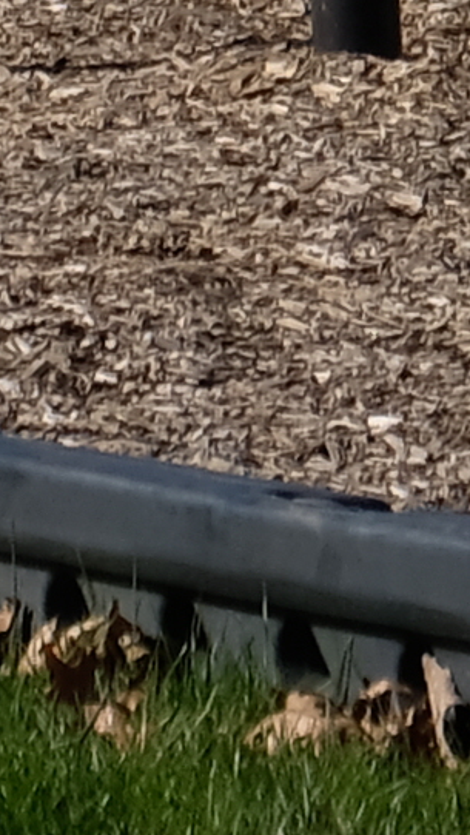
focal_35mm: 626
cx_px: -1160
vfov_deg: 3.3
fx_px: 13865
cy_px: -2218
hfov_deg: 1.9
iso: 200
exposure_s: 1/600
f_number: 8
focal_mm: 35.8
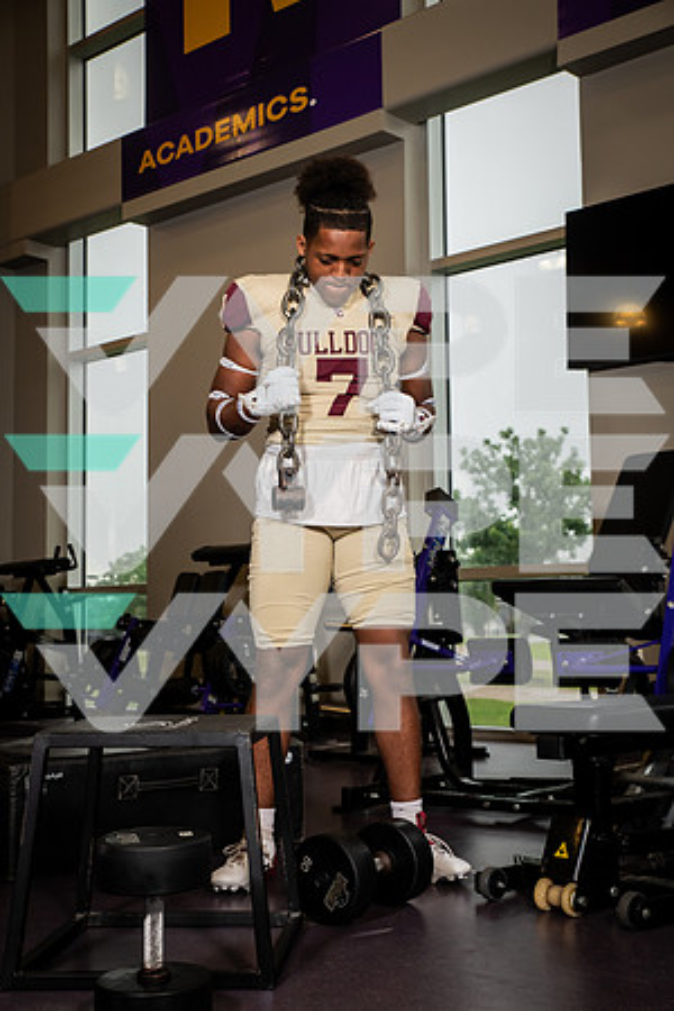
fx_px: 1292
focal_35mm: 46
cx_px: 337
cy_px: 506
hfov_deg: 29.2
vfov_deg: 42.7
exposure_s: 1/250
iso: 500
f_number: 5.6
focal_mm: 46
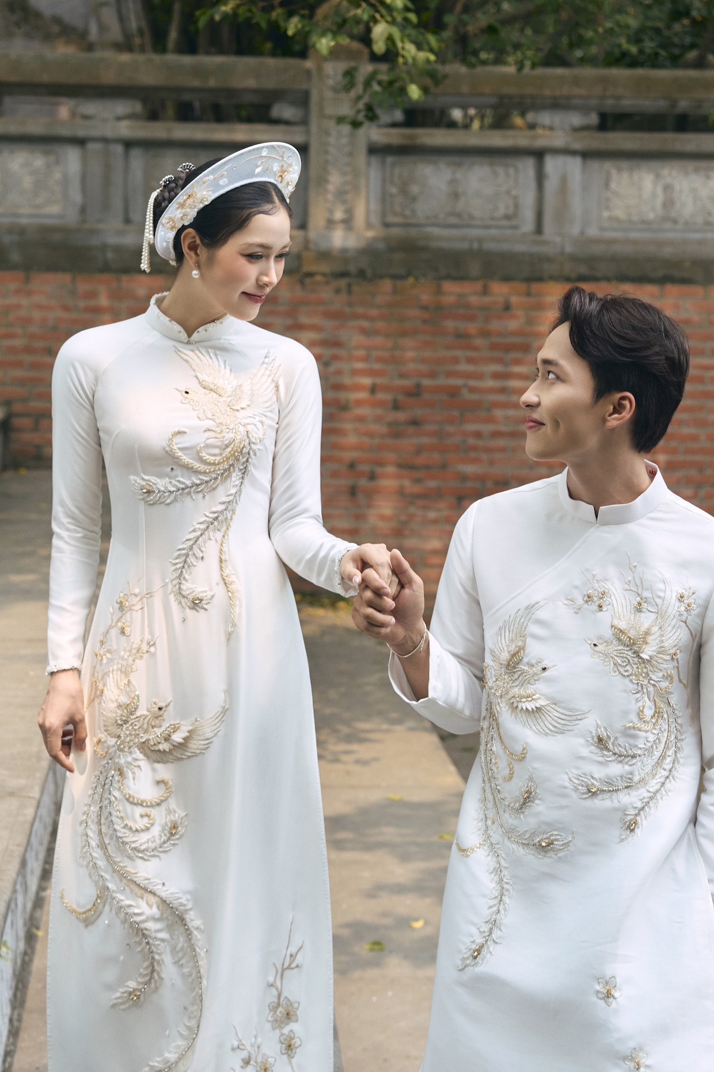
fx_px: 2380
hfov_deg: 17.0
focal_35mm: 80
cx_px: 429
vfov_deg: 25.3
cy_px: 632
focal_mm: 55
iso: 250
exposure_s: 1/640
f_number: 4
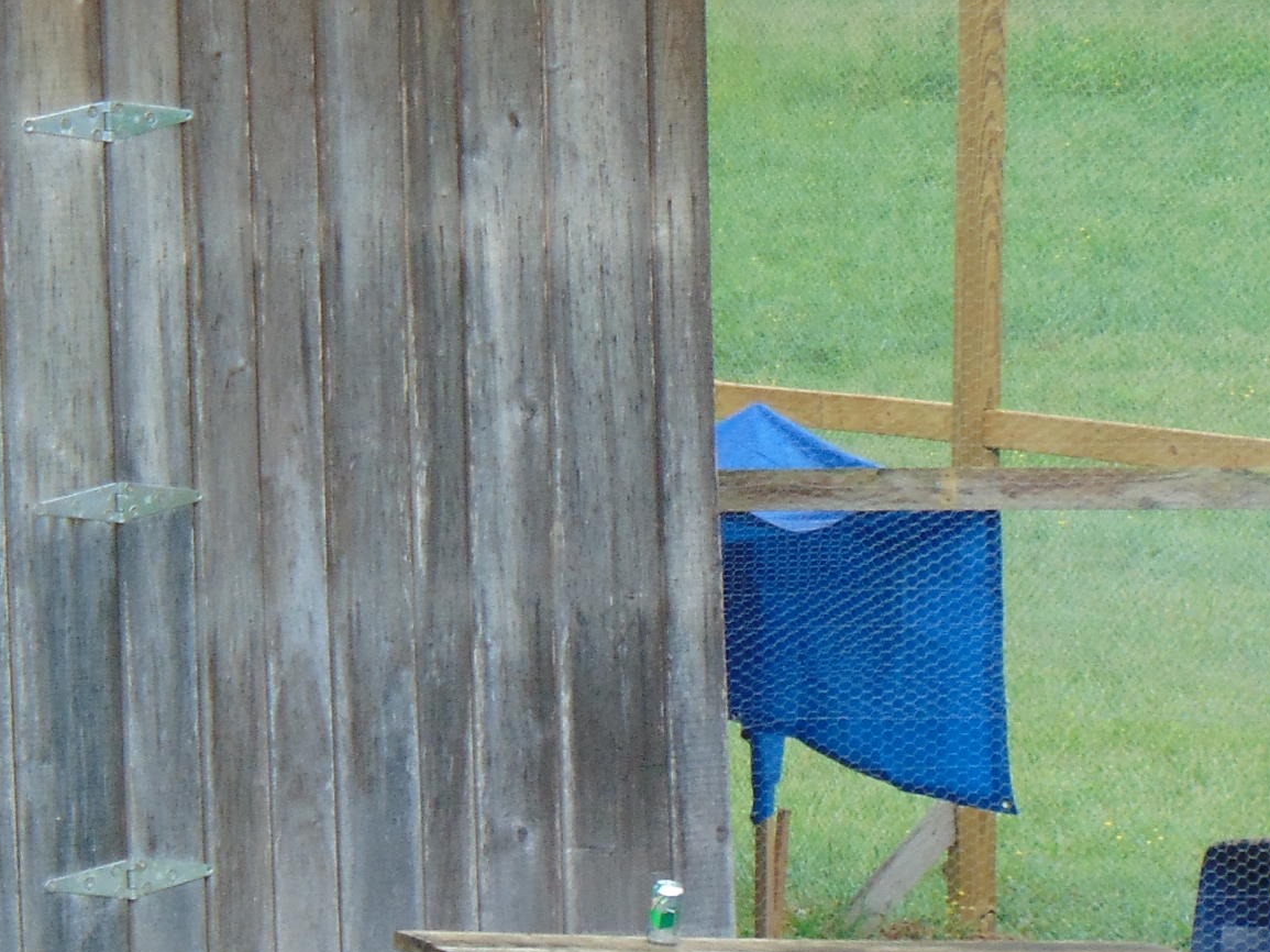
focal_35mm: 426
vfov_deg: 3.5
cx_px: -110
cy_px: 444
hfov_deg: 4.6
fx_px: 15628
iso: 80
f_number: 4
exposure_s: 1/200
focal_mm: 29.5
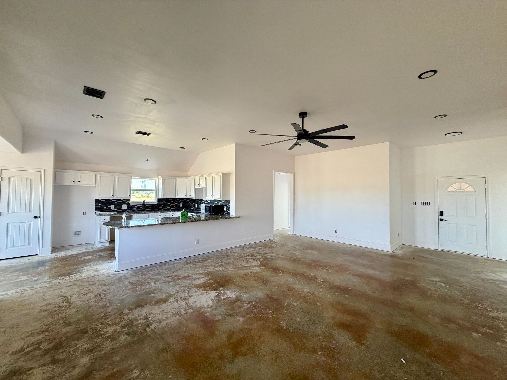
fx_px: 205
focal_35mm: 14
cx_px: 254
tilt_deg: +1.8
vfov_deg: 85.7
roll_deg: +0.4
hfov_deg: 102.1
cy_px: 190
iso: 160
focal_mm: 2.22
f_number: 2.2
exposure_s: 1/121
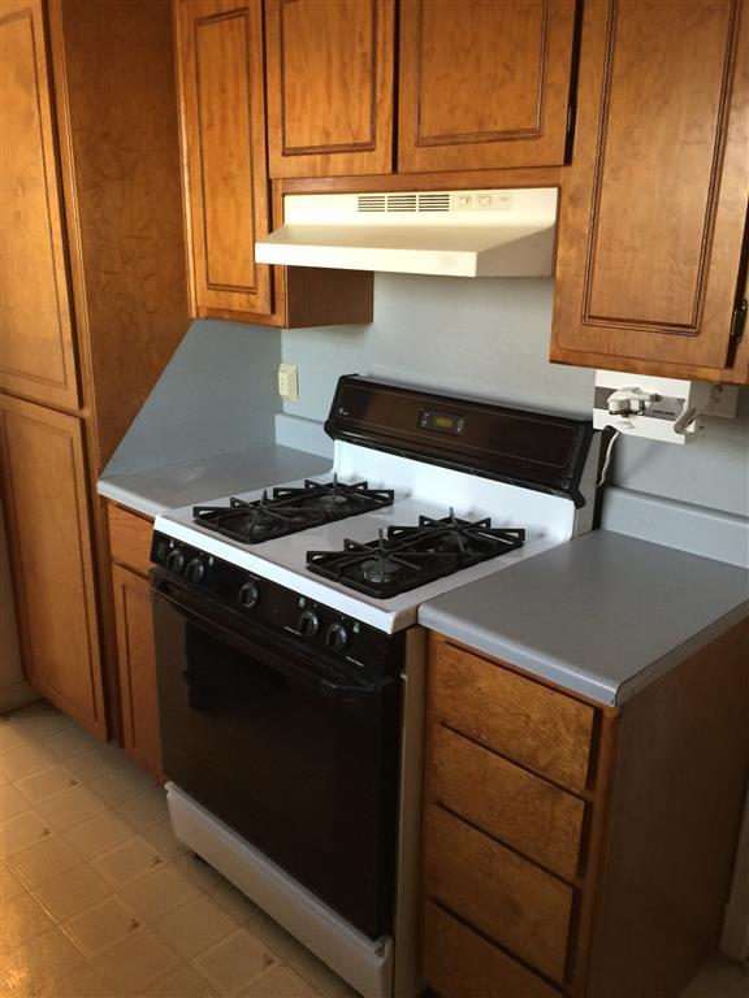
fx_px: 837
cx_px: 374
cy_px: 499
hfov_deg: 48.2
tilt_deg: -13.9
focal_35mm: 29
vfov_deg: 61.7
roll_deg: -1.1
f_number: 2.2
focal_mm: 4.15
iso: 100
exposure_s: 1/15
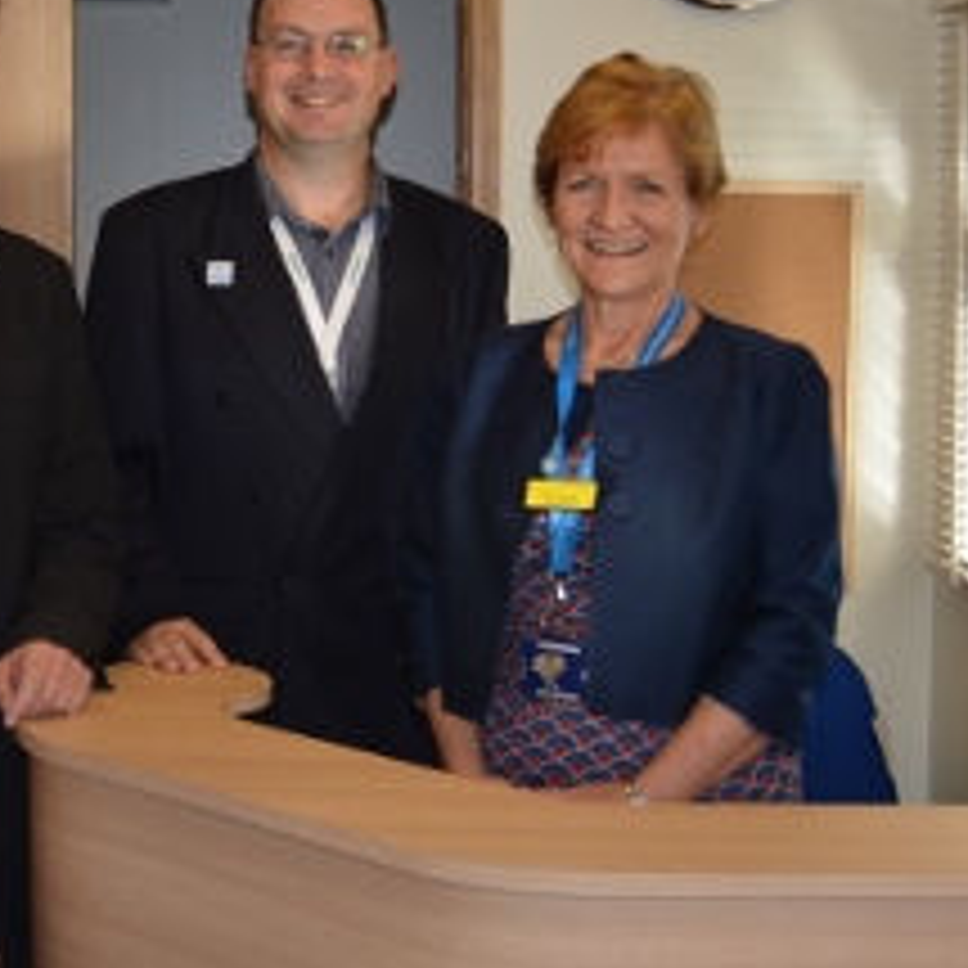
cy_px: 349
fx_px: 2025
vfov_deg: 26.8
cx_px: 221
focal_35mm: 64
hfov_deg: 26.5
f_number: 4
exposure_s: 1/125
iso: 100
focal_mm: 24
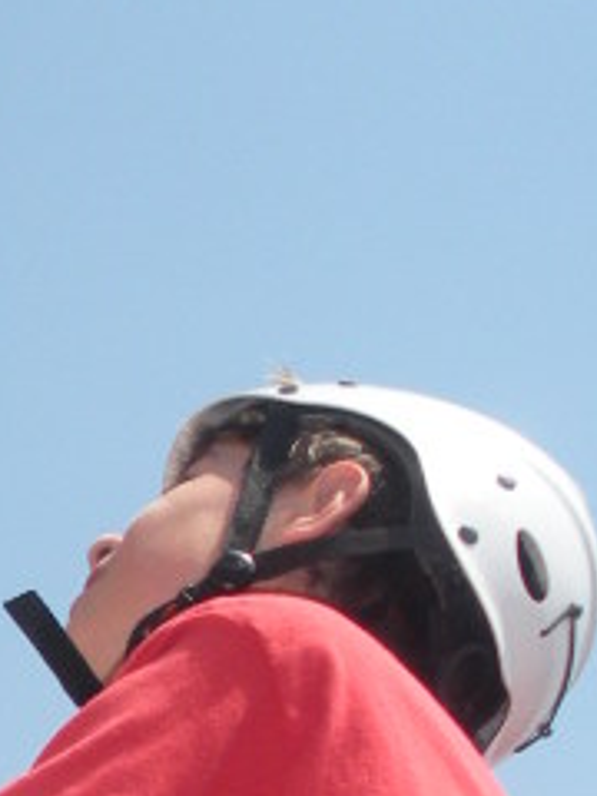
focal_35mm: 160
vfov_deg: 11.7
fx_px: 3679
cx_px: -302
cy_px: 1303
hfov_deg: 9.0
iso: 88
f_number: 3.5
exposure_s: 1/945
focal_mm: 6.3
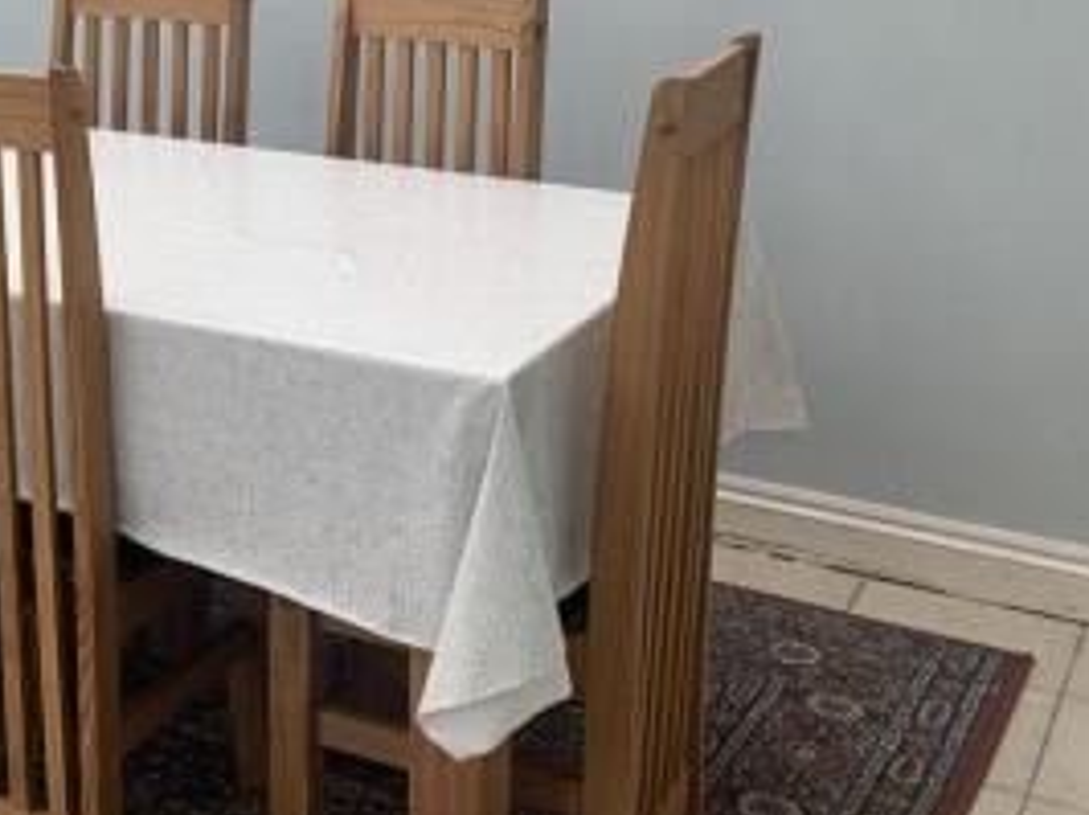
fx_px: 1792
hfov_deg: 31.9
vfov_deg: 24.6
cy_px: 35
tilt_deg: -6.9
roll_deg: +2.5
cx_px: 76
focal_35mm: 57
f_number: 1.8
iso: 25
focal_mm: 4.25
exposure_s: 1/209
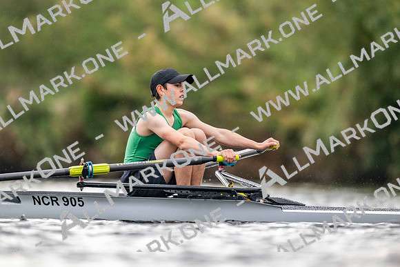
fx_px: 6668
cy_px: 134
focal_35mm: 600
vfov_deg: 2.3
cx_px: 200
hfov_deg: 3.4
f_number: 4
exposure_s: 1/2500
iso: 3600
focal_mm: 600
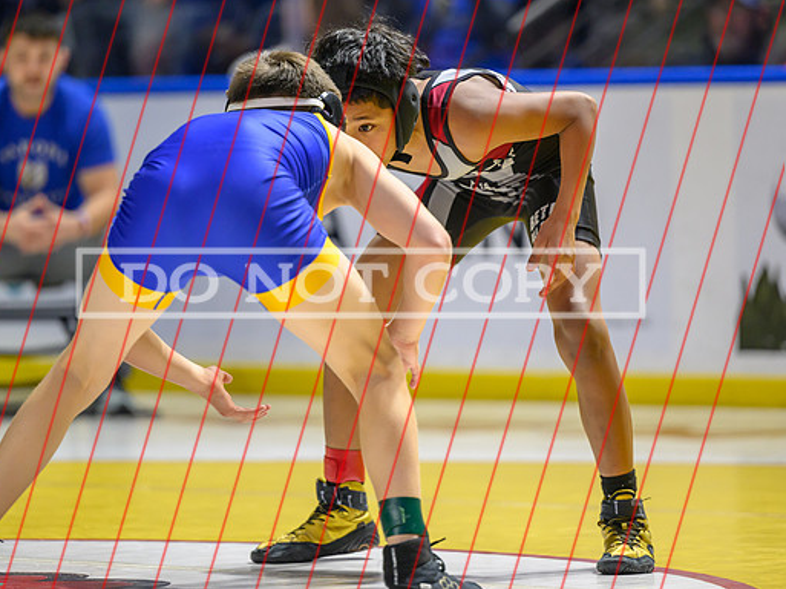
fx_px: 5400
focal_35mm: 238
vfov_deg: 6.2
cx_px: 388
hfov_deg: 8.3
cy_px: 238
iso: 2500
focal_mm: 180
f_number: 2.8
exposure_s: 1/800
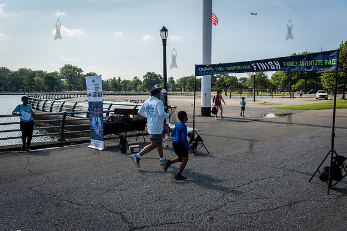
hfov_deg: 60.0
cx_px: 174
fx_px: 301
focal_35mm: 31
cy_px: 116
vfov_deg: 42.1
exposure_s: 1/2000
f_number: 5
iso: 400
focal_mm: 31
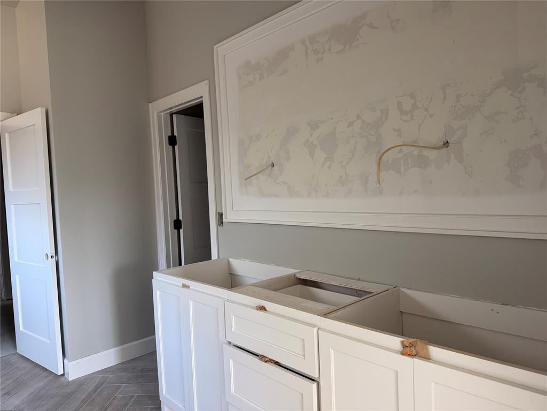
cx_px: 274
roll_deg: +2.8
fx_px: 379
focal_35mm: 24
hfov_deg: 71.6
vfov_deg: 56.8
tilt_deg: -3.0
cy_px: 206
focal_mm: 6.76
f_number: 1.78
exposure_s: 1/99
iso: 200
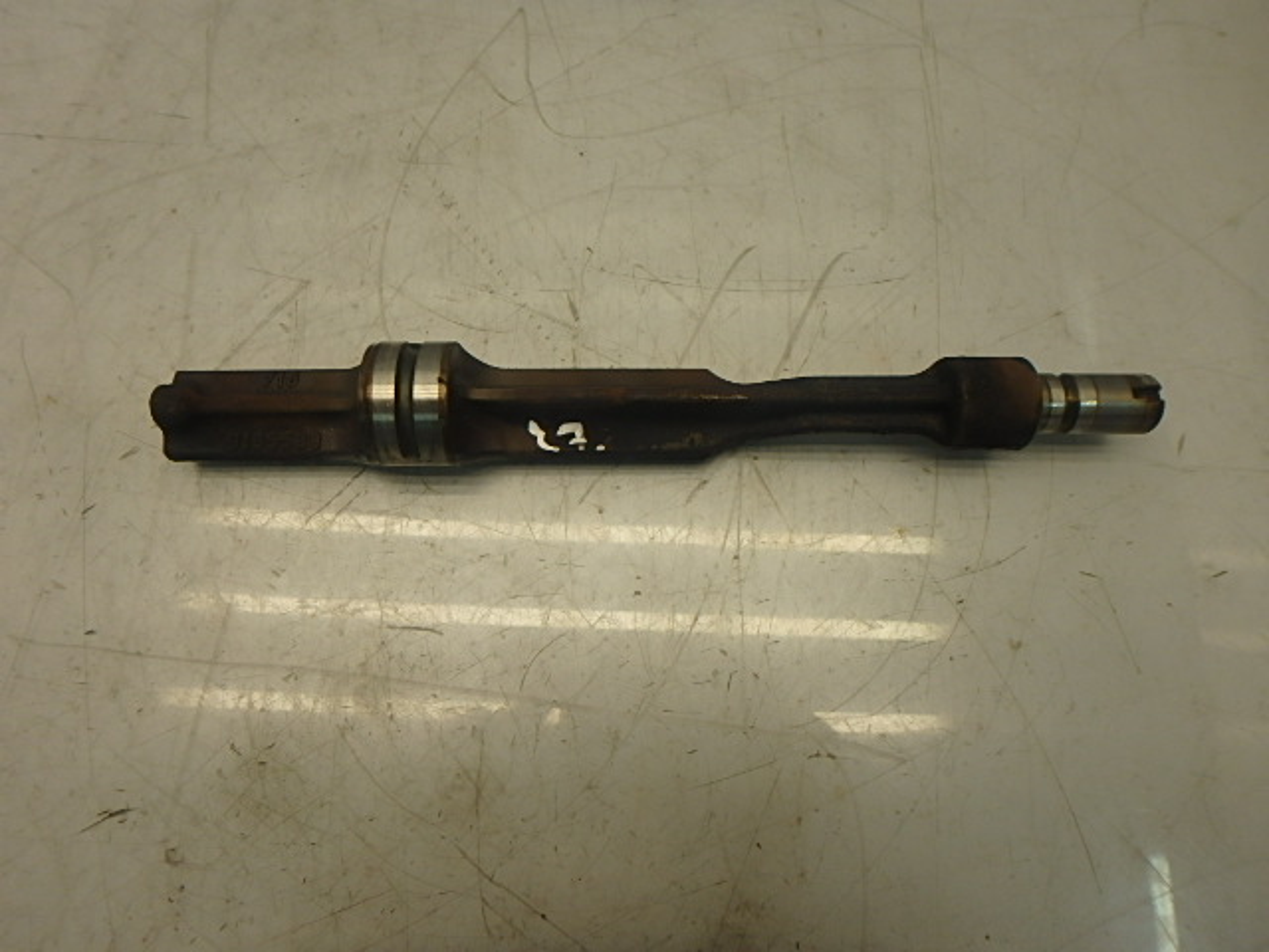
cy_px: 476
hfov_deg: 79.0
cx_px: 634
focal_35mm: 21
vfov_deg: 63.4
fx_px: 770
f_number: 3.5
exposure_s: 1/60
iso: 125
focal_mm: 3.7
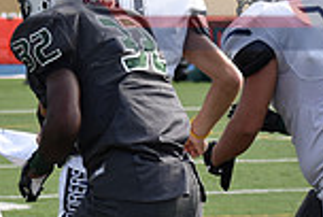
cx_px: -119
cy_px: 135
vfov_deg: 3.5
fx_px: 3596
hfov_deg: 5.1
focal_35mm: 400
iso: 400
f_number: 4.5
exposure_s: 1/1250
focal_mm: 70
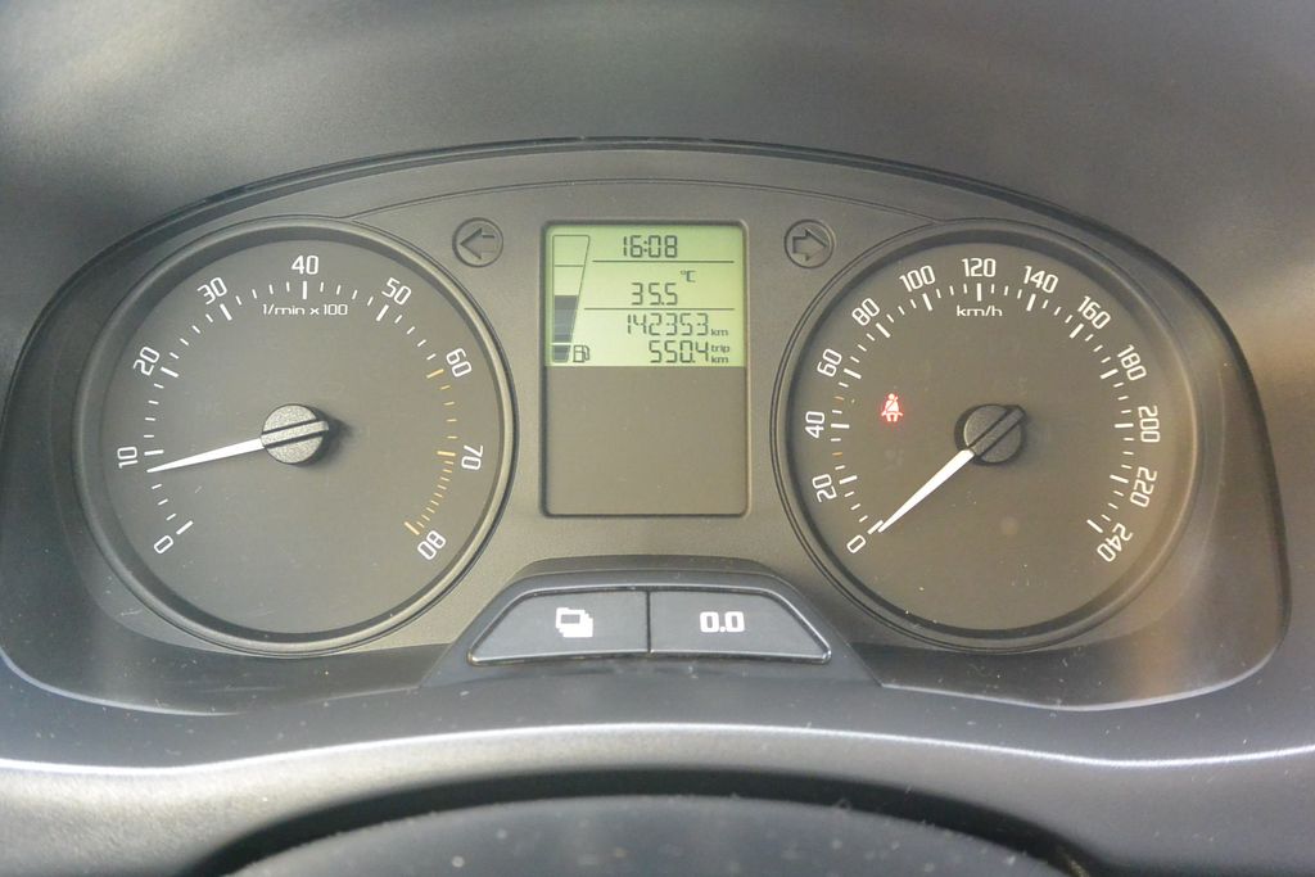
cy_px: 438
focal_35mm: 29
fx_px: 1059
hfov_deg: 63.7
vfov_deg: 45.0
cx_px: 658
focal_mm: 11
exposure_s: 1/125
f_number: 3.5
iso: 2200
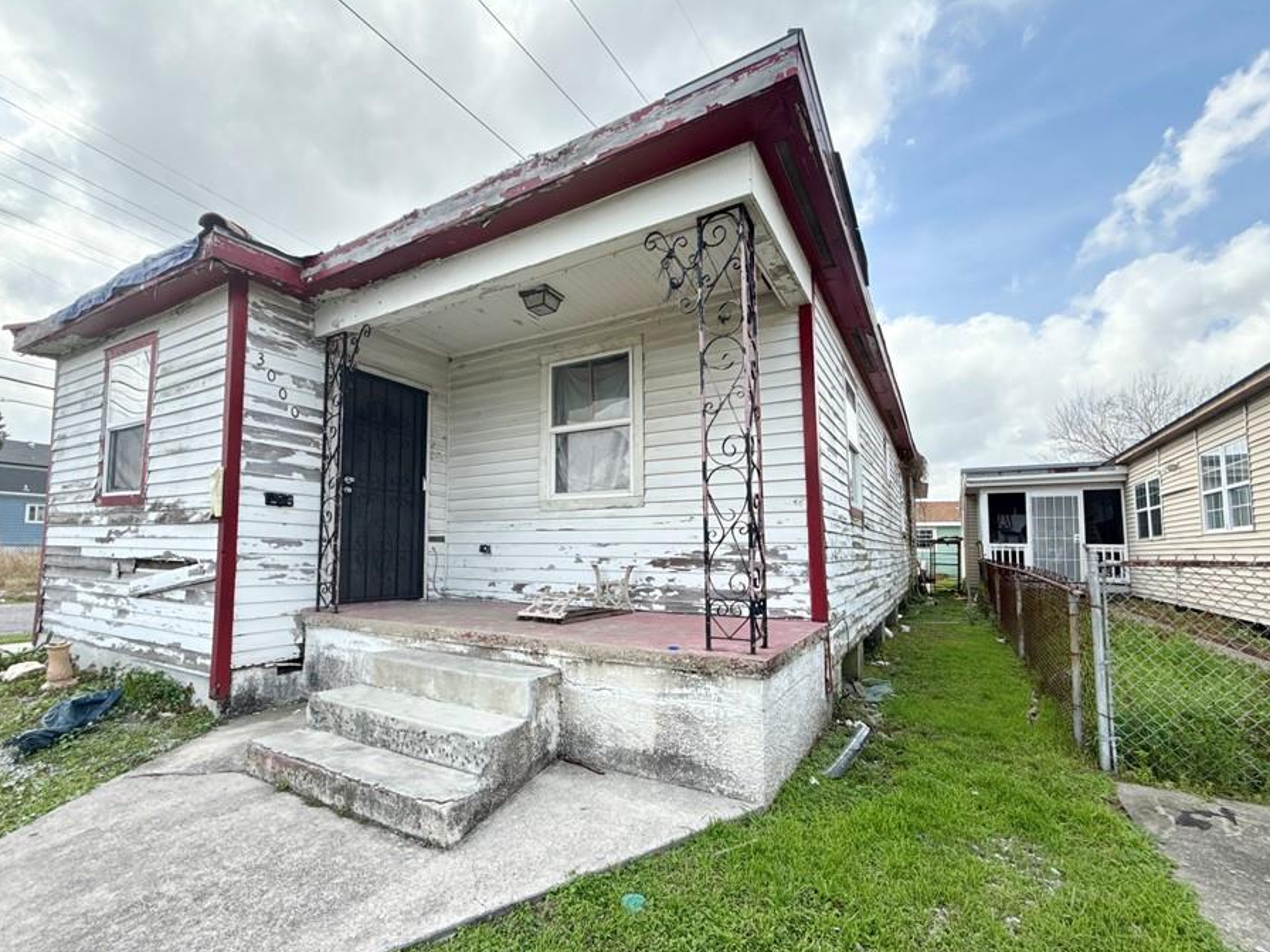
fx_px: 587
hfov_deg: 94.4
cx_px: 592
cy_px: 507
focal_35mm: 16
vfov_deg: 78.0
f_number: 2.2
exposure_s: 1/1001
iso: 64
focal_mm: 2.22
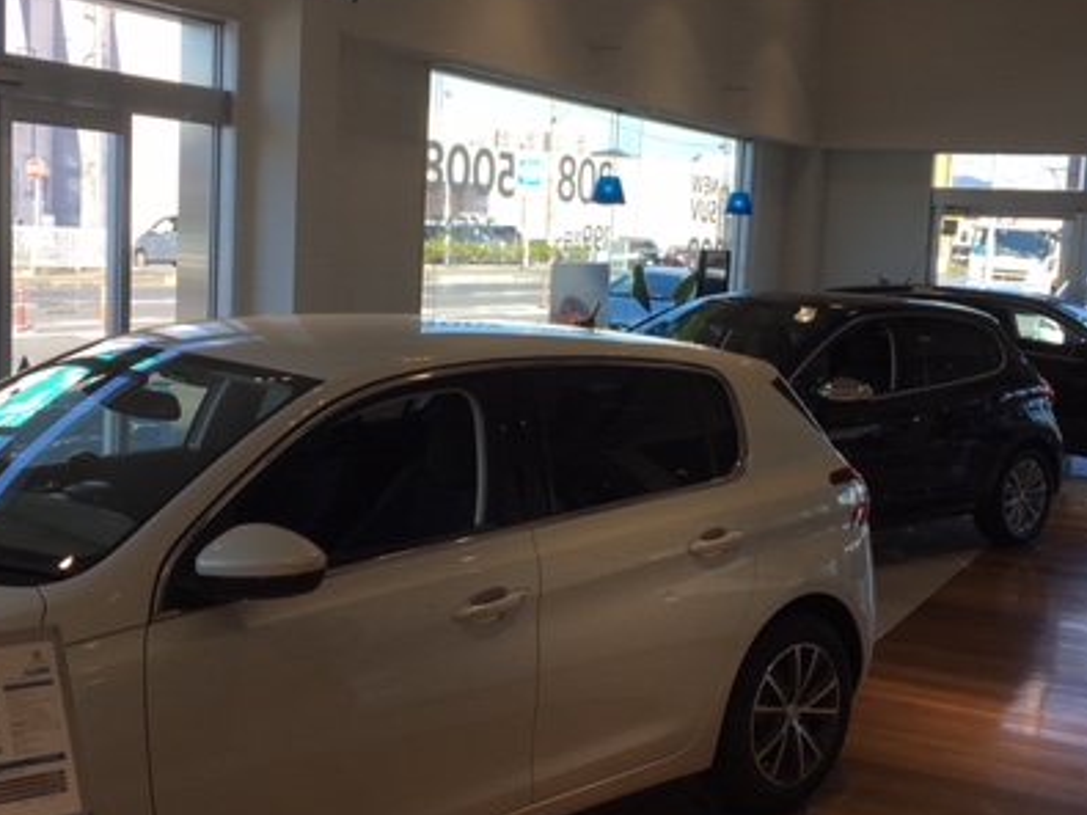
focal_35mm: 47
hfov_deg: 40.4
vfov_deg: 30.9
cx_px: 534
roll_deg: -2.9
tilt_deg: -7.1
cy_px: 399
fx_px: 1475
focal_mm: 4.15
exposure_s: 1/375
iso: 25
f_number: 2.2
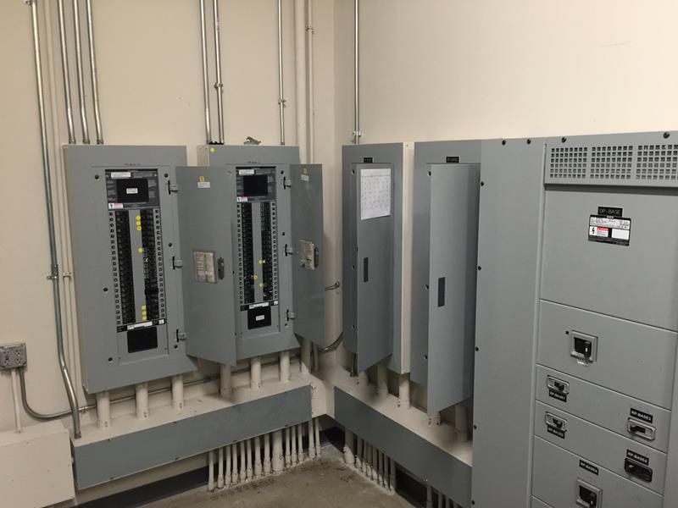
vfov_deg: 48.2
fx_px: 568
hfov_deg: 61.7
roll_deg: +0.7
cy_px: 254
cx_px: 339
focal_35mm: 29
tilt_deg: -8.8
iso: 100
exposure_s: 1/10
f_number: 2.2
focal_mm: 4.15
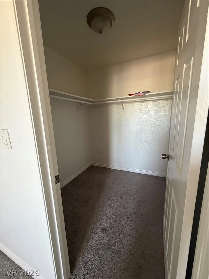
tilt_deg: -9.3
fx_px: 113
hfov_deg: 85.7
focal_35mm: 14
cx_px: 104
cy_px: 140
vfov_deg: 102.1
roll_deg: +2.5
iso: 400
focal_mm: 2.22
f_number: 2.2
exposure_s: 1/60
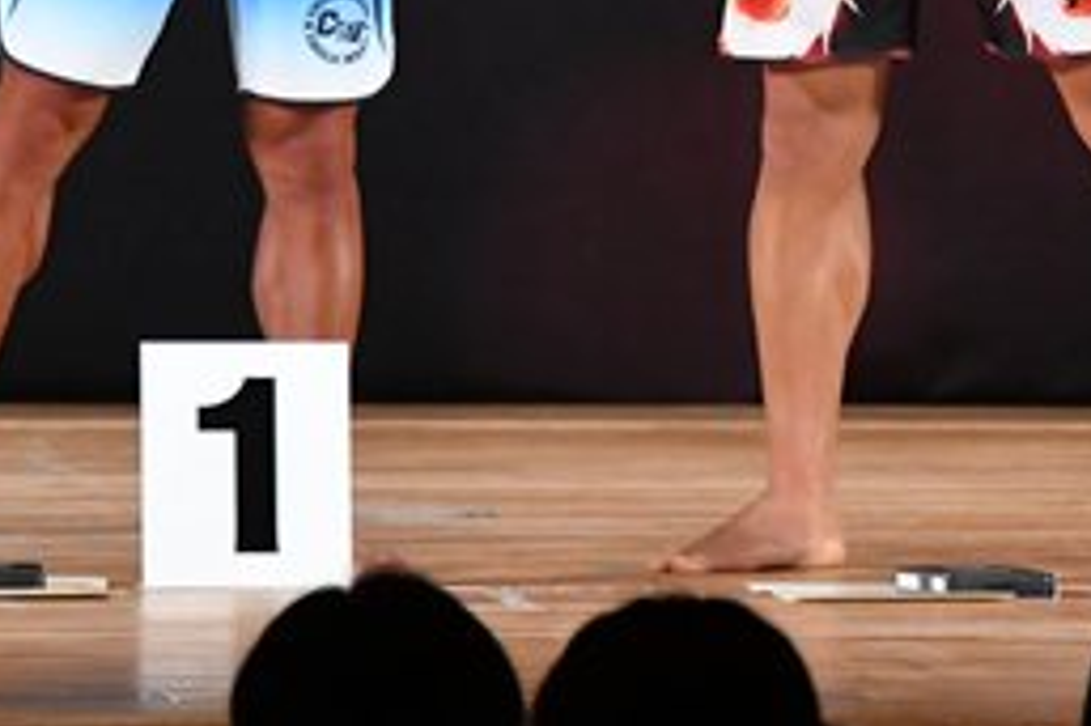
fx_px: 20533
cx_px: 923
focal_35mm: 678
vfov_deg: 2.0
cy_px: -234
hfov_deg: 3.0
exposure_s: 1/400
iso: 3200
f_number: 5.6
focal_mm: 150
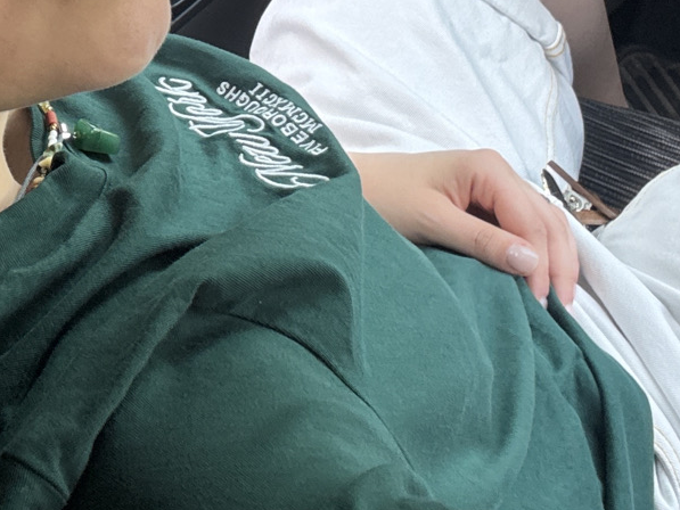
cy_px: -54
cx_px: 81
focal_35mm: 77
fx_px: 1513
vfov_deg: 18.4
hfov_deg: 24.7
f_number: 1.9
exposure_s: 1/84
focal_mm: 2.69
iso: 80
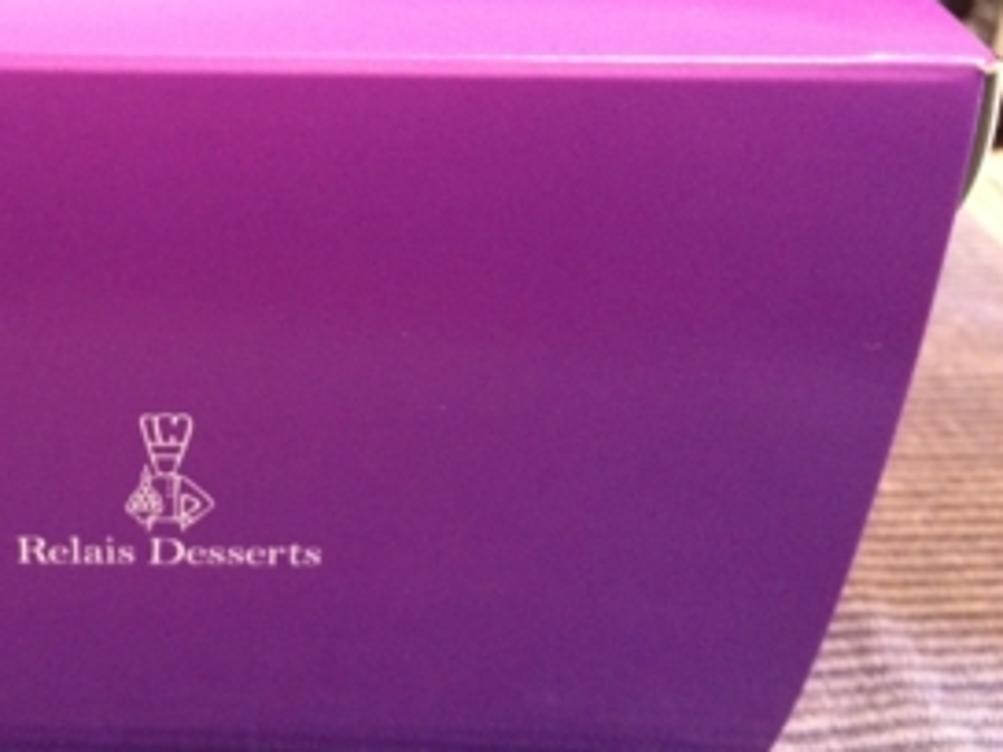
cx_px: 199
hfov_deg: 38.2
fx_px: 1391
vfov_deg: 29.9
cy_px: 210
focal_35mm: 48
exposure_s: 1/15
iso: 320
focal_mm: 4.15
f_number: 2.2
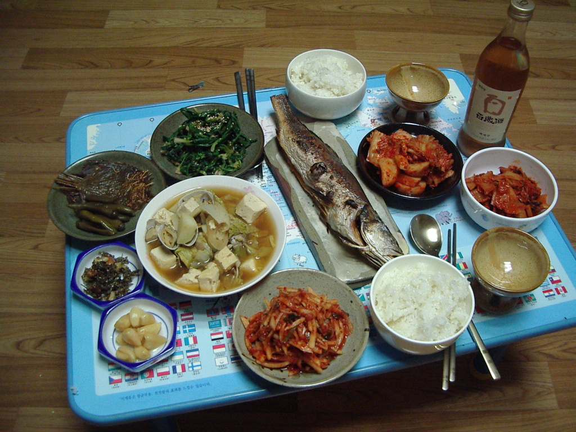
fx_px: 632
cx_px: 288
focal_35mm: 38
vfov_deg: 37.7
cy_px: 216
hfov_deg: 49.0
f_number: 2.6
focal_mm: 5.8
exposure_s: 1/30
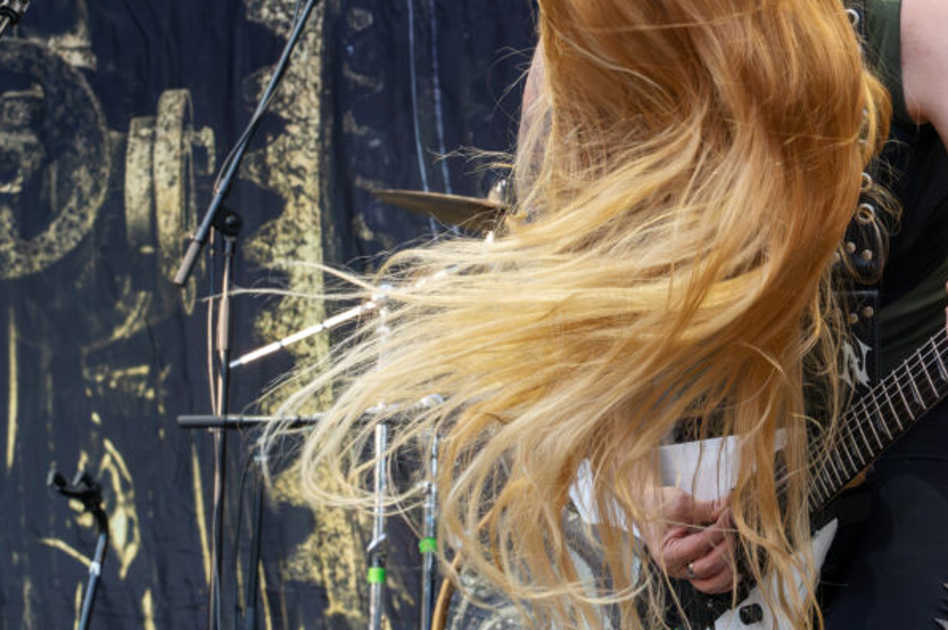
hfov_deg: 13.3
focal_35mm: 153
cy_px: 245
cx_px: 899
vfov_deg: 8.9
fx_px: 4025
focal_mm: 76
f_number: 10
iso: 4000
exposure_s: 1/500
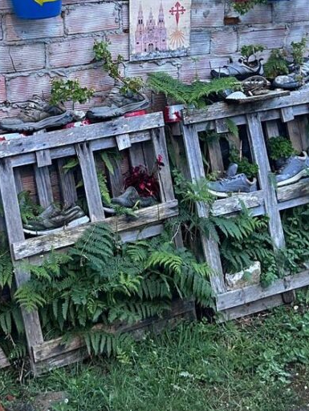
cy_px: 34
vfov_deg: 26.4
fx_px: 845
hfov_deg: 20.6
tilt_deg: -7.0
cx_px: 85
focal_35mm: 71
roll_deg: +1.8
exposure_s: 1/50
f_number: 1.5
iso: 400
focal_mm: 5.7
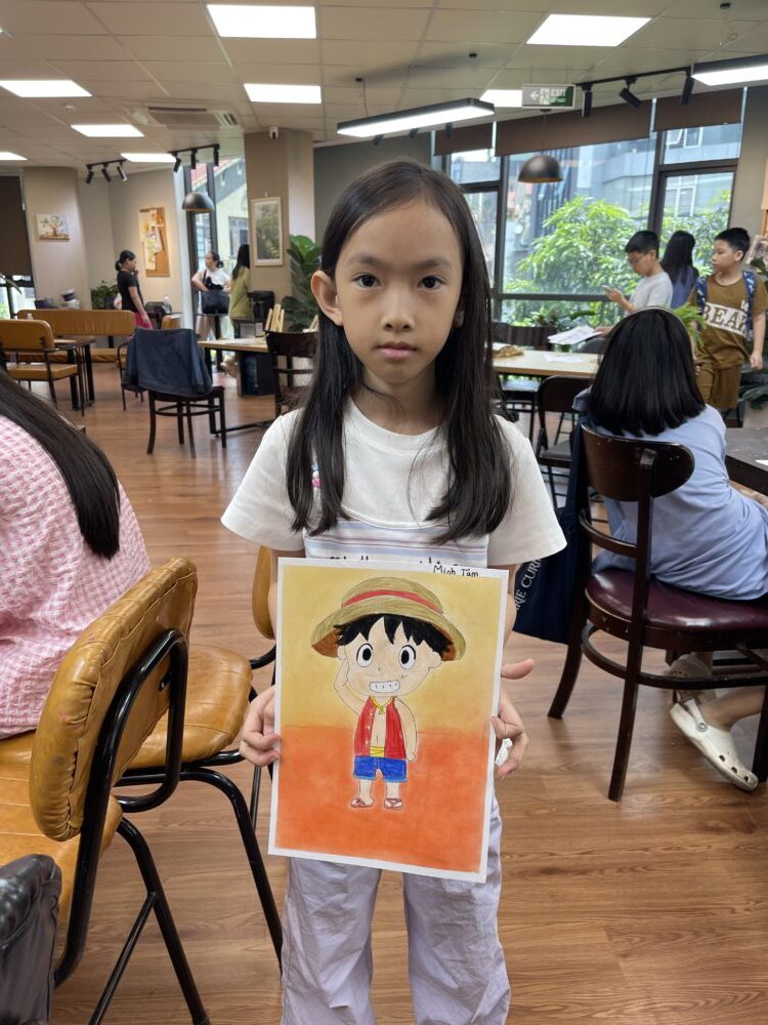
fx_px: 740
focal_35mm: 25
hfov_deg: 54.9
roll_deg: -0.6
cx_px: 384
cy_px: 512
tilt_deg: -17.9
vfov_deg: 69.4
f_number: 1.6
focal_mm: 5.1
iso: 100
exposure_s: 1/121
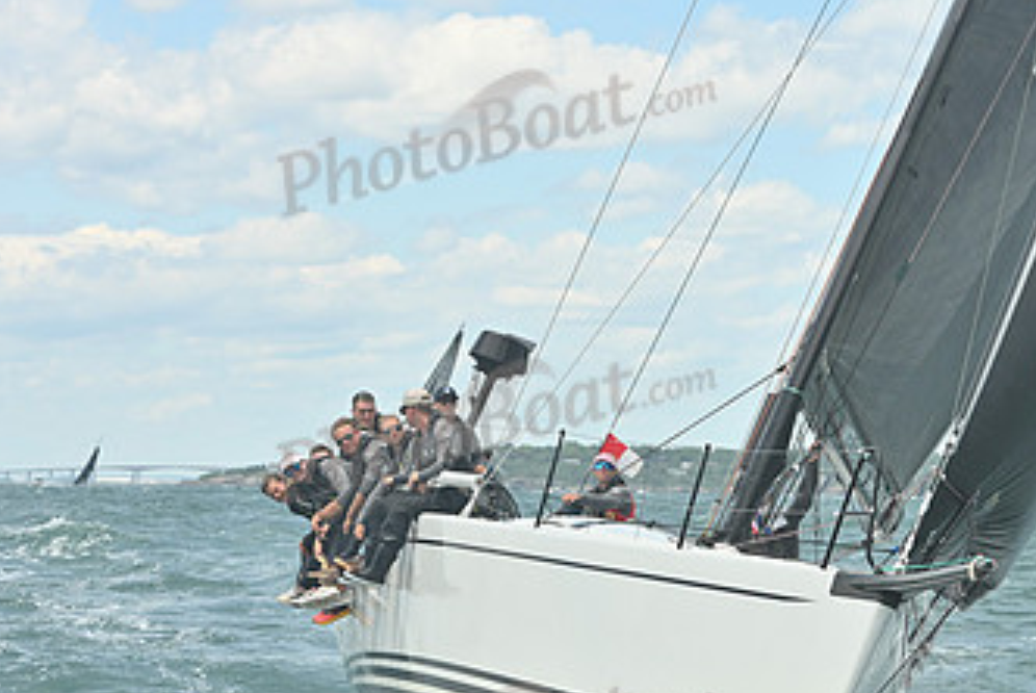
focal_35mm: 157
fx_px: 4522
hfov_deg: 13.0
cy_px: 542
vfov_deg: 8.7
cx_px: 880
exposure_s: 1/1250
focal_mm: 90
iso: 250
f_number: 8
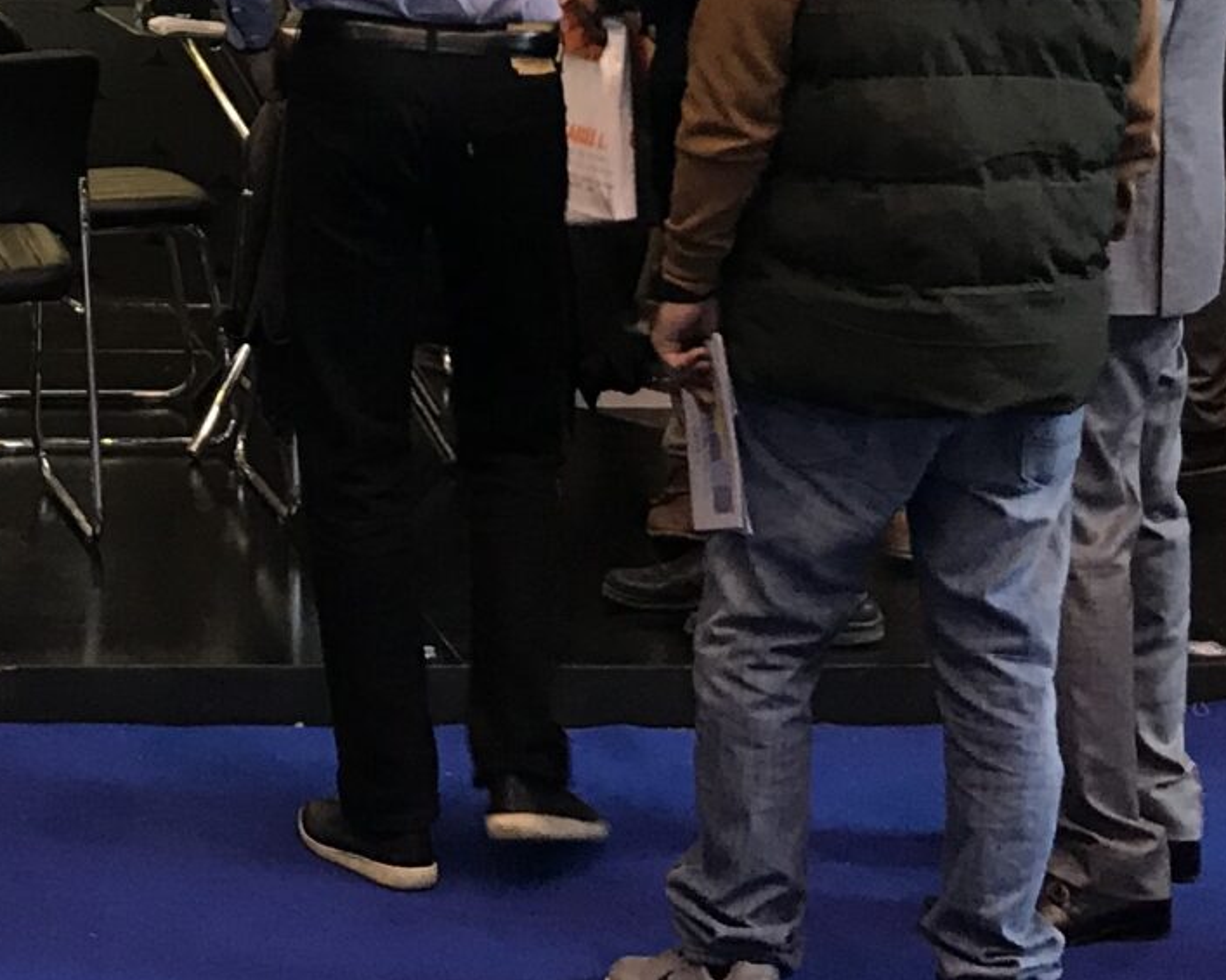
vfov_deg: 14.9
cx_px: -95
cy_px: -262
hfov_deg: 18.7
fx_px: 3591
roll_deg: -1.3
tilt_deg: +0.8
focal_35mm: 99
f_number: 1.8
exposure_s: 1/20
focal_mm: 3.99
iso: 40
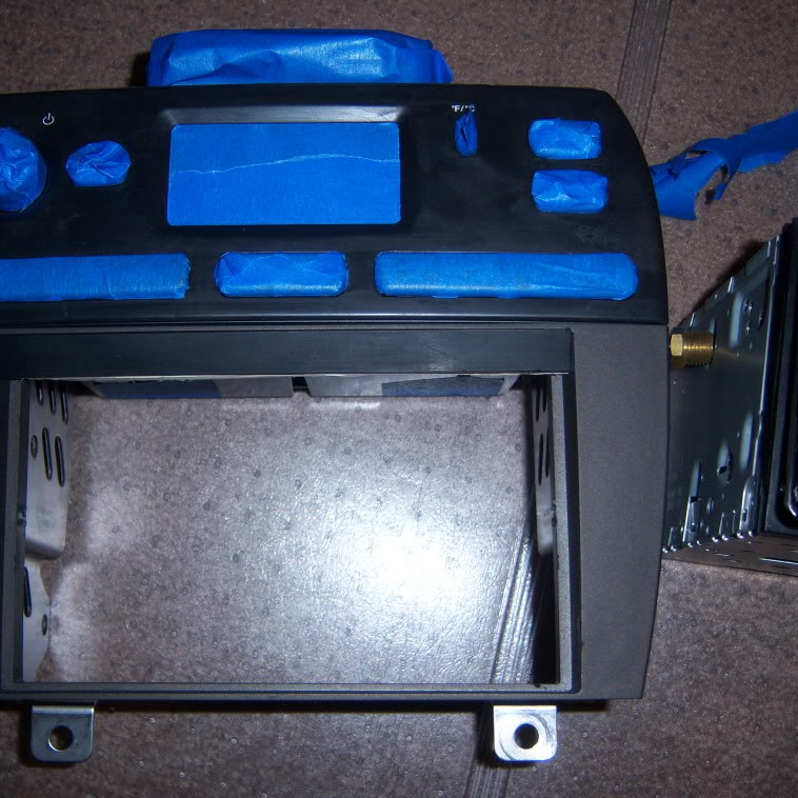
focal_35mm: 43
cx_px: 338
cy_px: 402
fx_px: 1122
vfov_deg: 39.2
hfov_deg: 39.1
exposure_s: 1/60
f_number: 2.8
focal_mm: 7.5
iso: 80
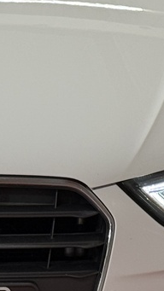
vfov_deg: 9.7
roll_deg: -0.1
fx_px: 1707
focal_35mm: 221
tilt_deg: -11.1
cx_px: -113
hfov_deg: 5.4
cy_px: 102
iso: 64
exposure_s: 1/123
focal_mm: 6.76
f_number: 1.78
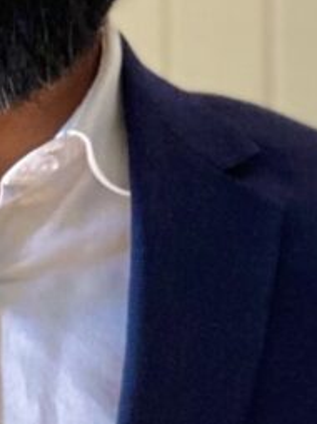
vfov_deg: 16.2
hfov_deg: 12.0
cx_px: -40
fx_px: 1480
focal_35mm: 121
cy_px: 315
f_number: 2.2
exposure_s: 1/51
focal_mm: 2.71
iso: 100
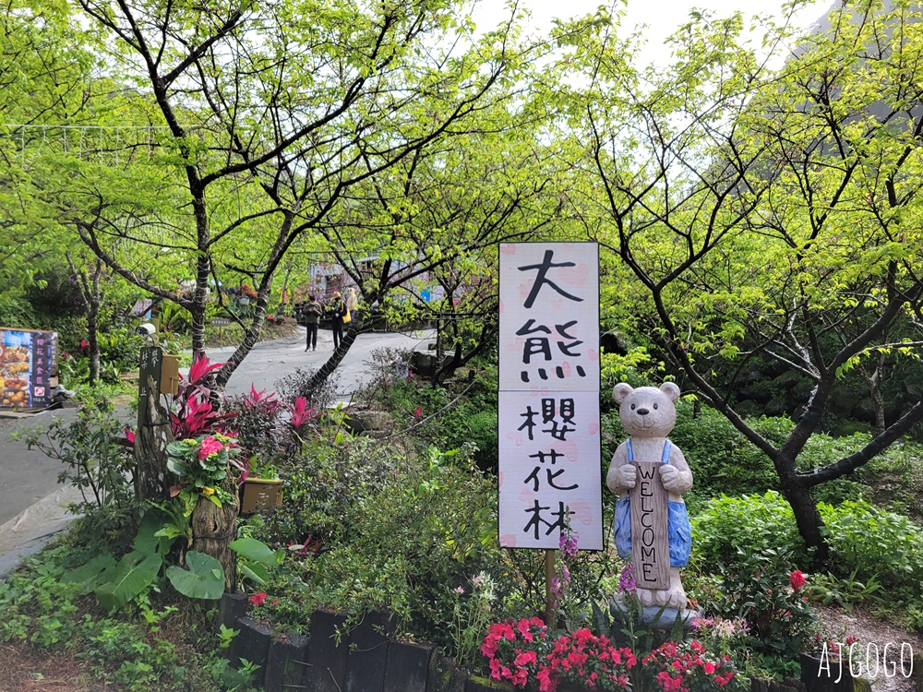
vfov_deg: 53.1
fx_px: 693
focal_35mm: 26
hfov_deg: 67.3
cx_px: 462
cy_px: 346
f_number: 1.8
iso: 40
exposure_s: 1/1024
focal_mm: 5.4
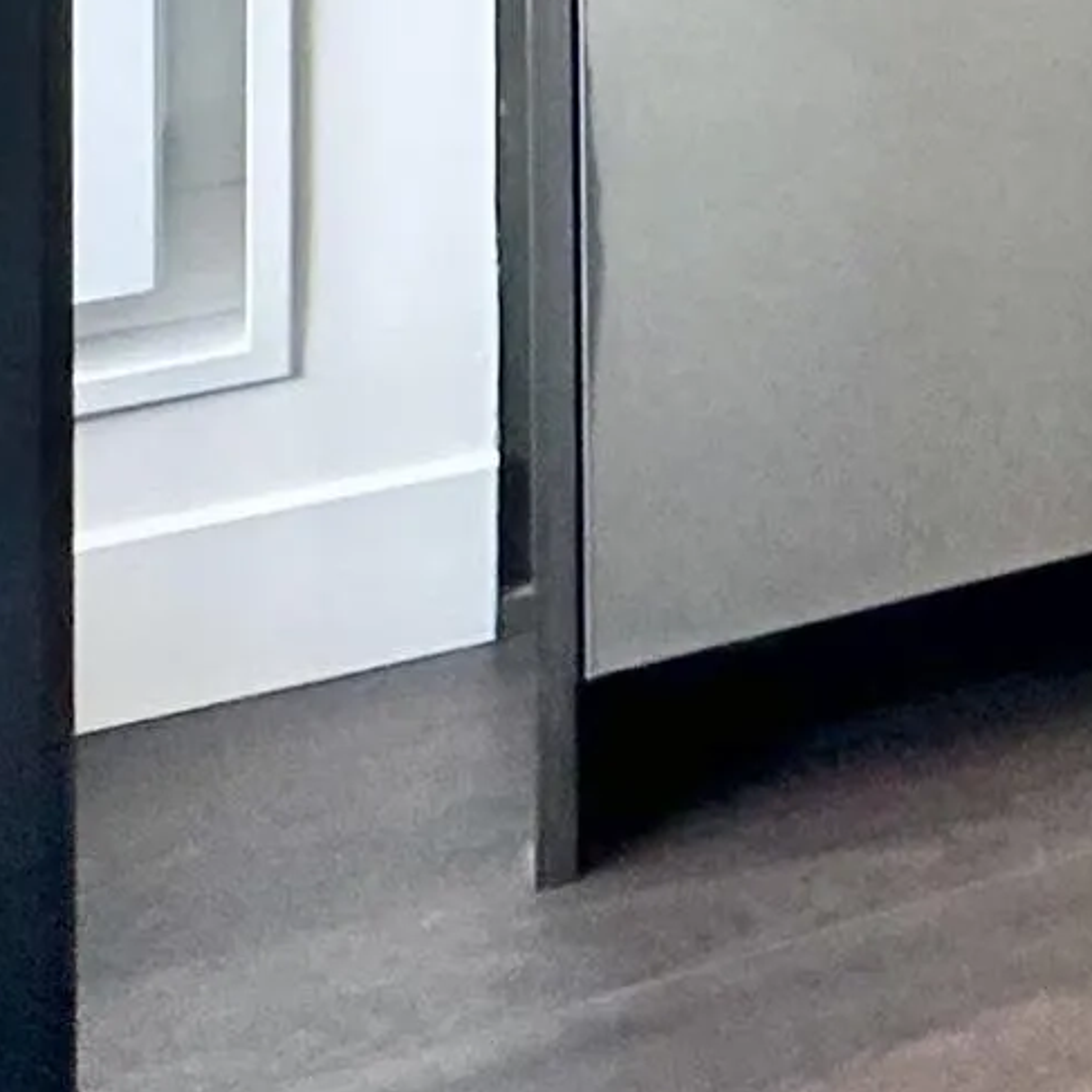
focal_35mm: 78
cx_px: 2106
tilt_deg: -0.3
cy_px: -1005
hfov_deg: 17.1
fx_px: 2784
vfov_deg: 17.1
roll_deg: -0.4
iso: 250
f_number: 2.2
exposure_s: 1/120
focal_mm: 2.22
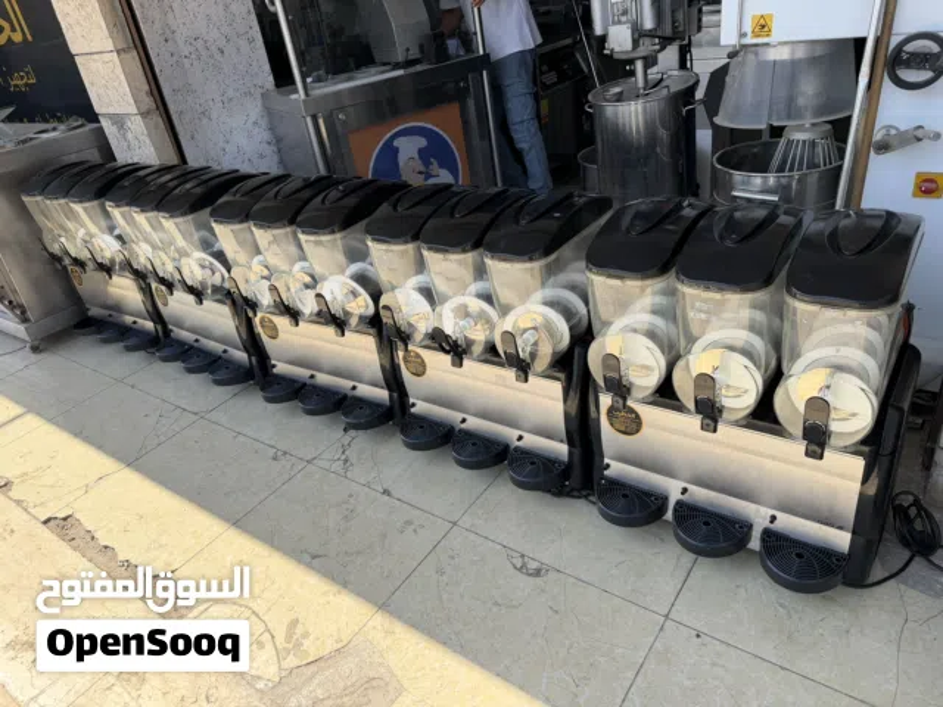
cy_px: 354
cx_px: 472
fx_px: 654
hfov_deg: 71.6
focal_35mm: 24
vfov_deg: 56.8
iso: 100
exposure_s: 1/2299
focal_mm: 6.76
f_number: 1.78
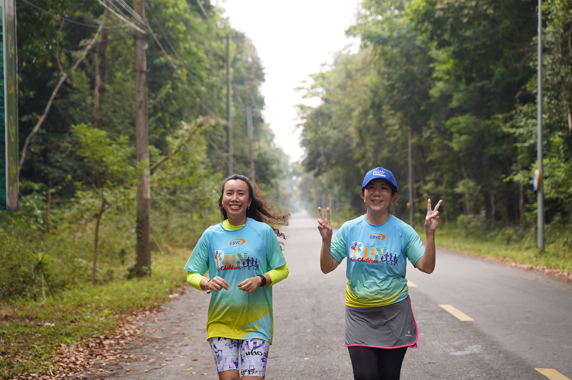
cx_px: 286
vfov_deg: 18.1
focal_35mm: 75
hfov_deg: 27.0
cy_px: 190
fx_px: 1191
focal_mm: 75
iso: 500
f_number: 4
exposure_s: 1/640
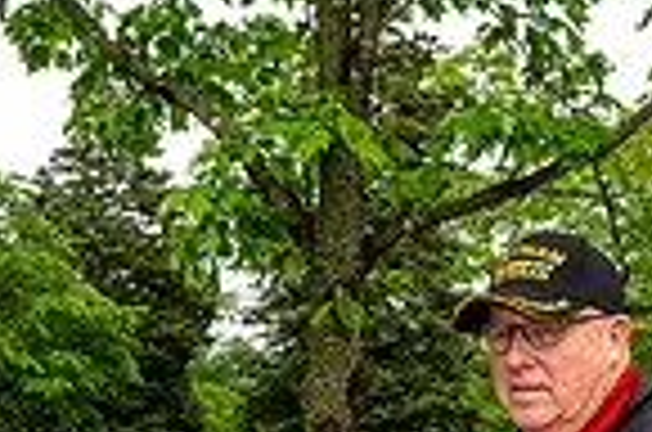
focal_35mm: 96
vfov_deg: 13.2
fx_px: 1735
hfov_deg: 21.3
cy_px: 698
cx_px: 256
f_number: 6.3
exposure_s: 1/100
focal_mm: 24
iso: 160
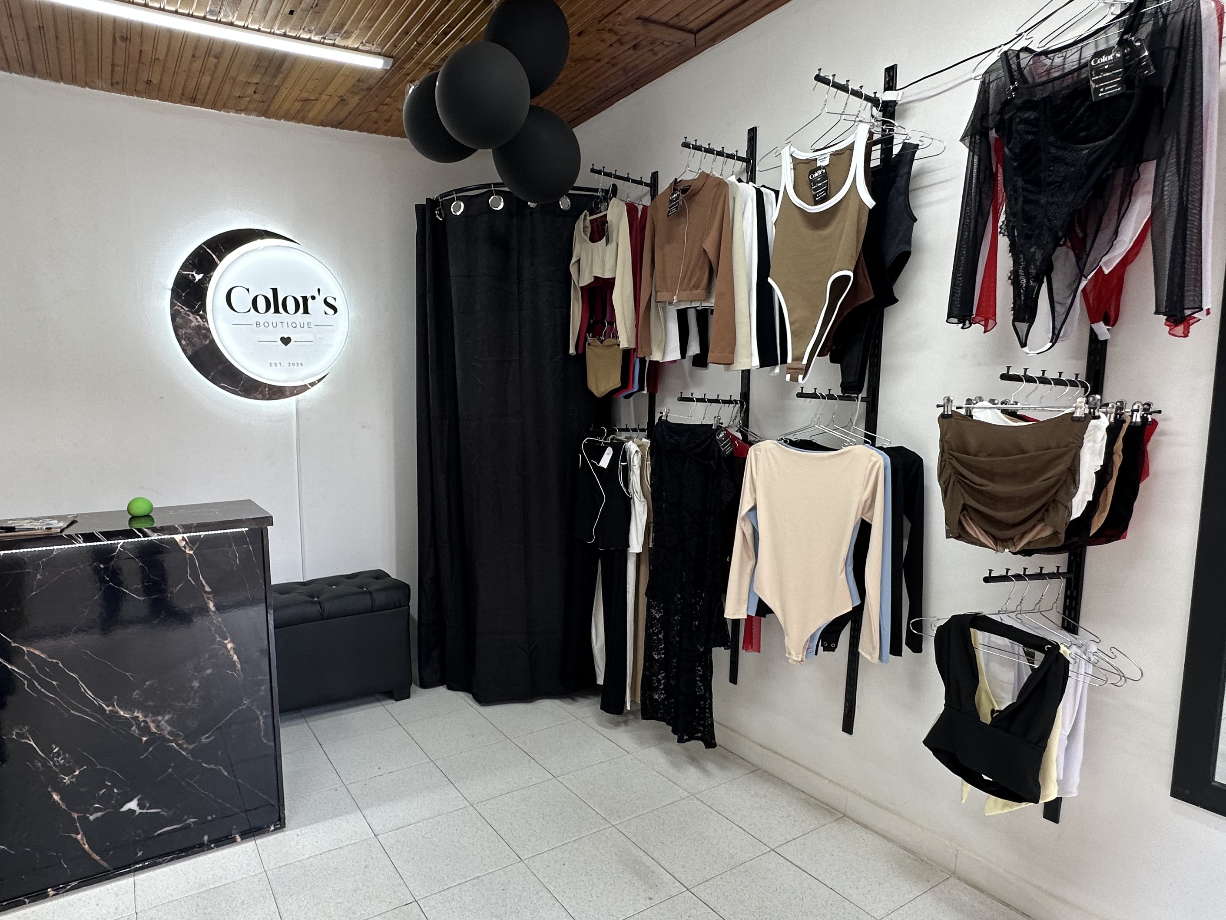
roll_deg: +0.7
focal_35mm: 20
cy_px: 498
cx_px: 504
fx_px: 708
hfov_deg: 81.0
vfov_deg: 65.9
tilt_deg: -8.4
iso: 80
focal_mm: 2.22
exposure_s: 1/120
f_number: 2.2
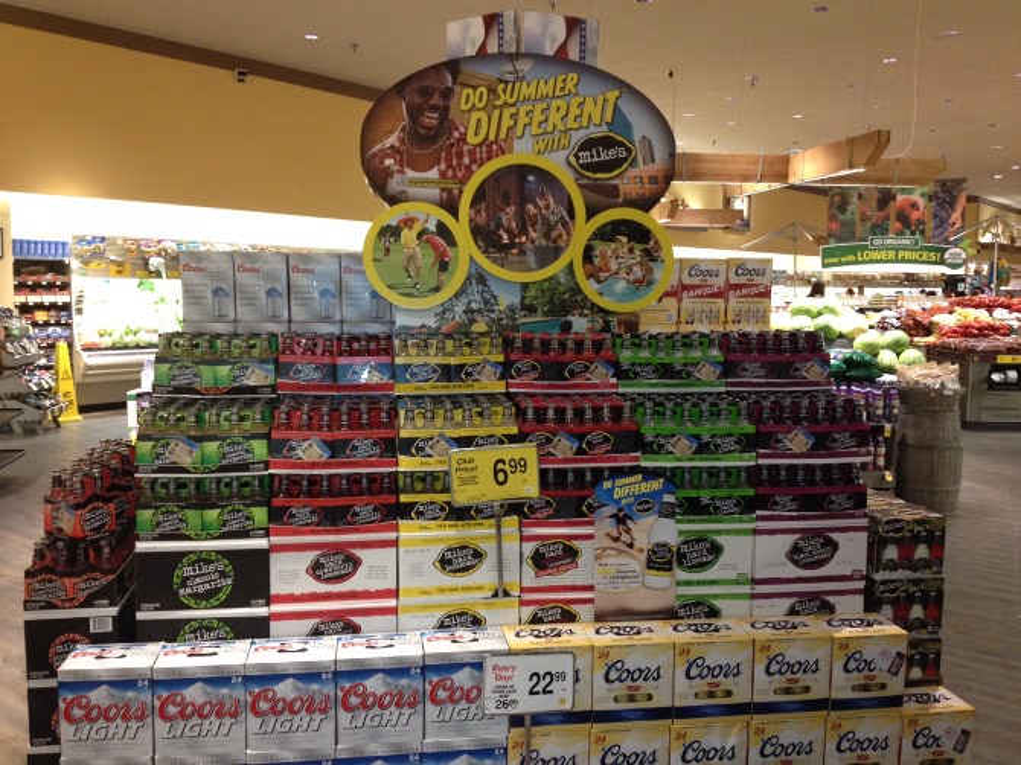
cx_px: 510
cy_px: 382
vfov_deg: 40.7
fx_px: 1032
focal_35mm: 35
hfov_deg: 52.6
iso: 200
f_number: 2.4
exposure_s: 1/20
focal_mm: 4.28
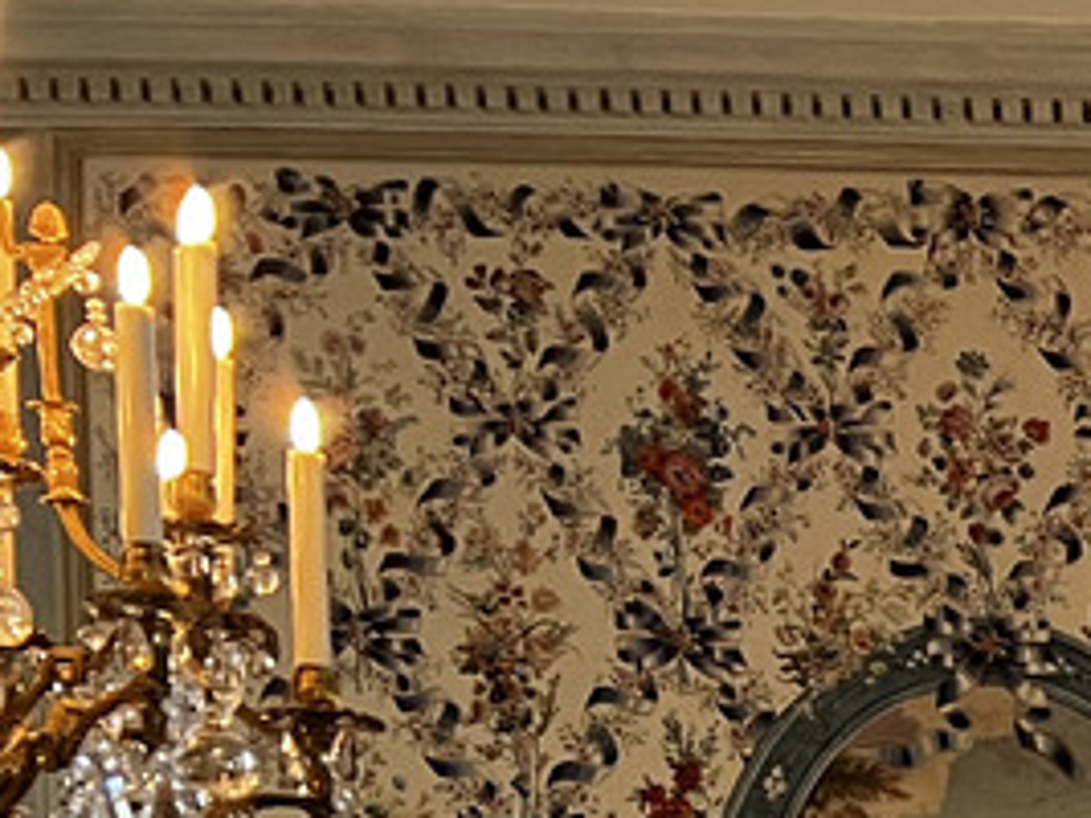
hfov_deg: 14.1
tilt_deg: -1.2
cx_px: 2202
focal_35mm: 117
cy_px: 1681
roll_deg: +1.0
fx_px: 3686
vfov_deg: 11.3
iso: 160
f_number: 1.5
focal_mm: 5.7
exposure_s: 1/50
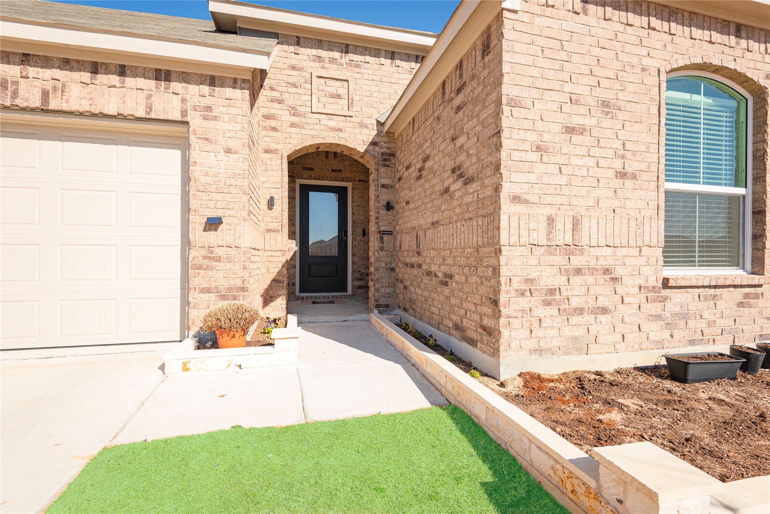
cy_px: 257
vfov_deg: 73.8
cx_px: 385
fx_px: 342
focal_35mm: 16
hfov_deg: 96.7
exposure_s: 1/320
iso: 100
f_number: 7.1
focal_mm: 16
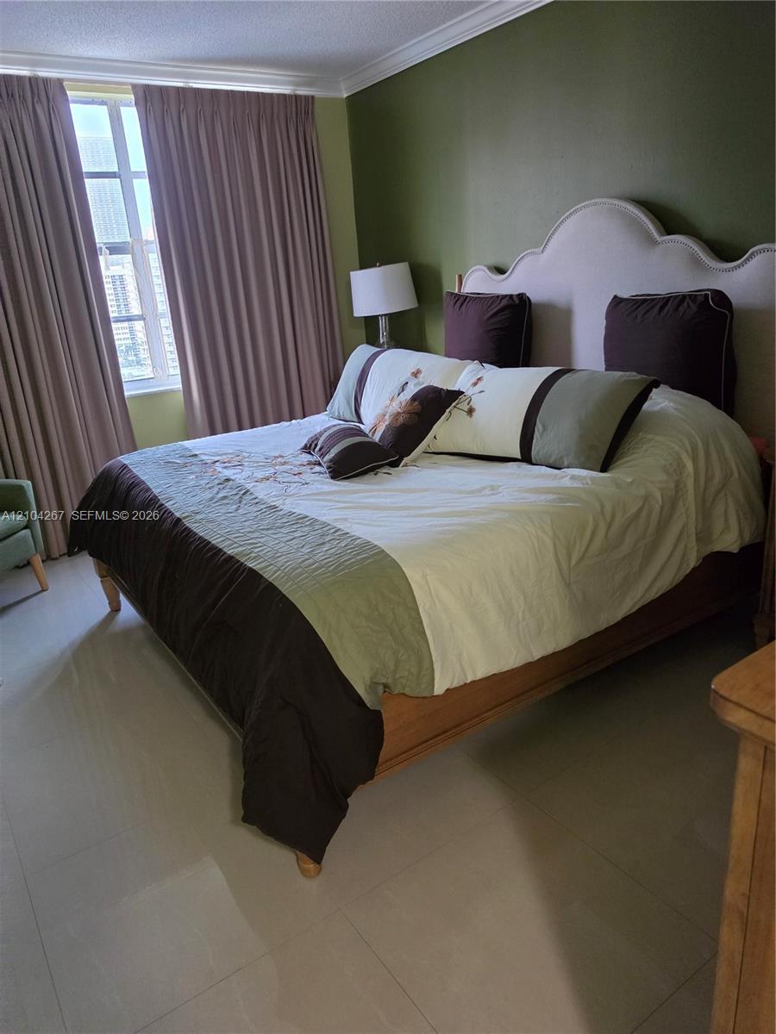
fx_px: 687
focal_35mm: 23
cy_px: 517
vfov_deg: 73.9
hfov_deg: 58.9
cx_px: 388
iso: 800
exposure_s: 1/120
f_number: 1.4
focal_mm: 6.5
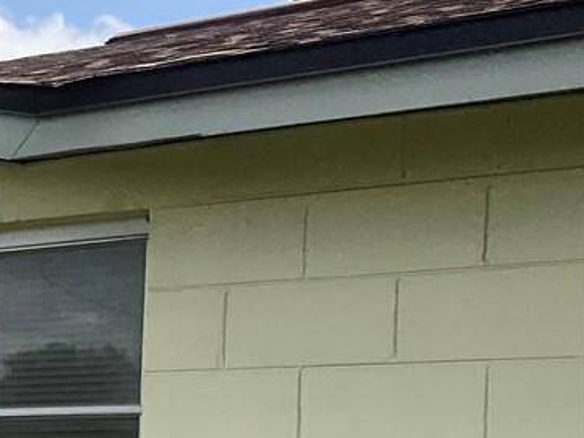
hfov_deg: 13.0
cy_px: 635
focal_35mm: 126
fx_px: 2126
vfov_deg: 11.3
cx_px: -681
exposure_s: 1/1221
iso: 16
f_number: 1.8
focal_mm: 3
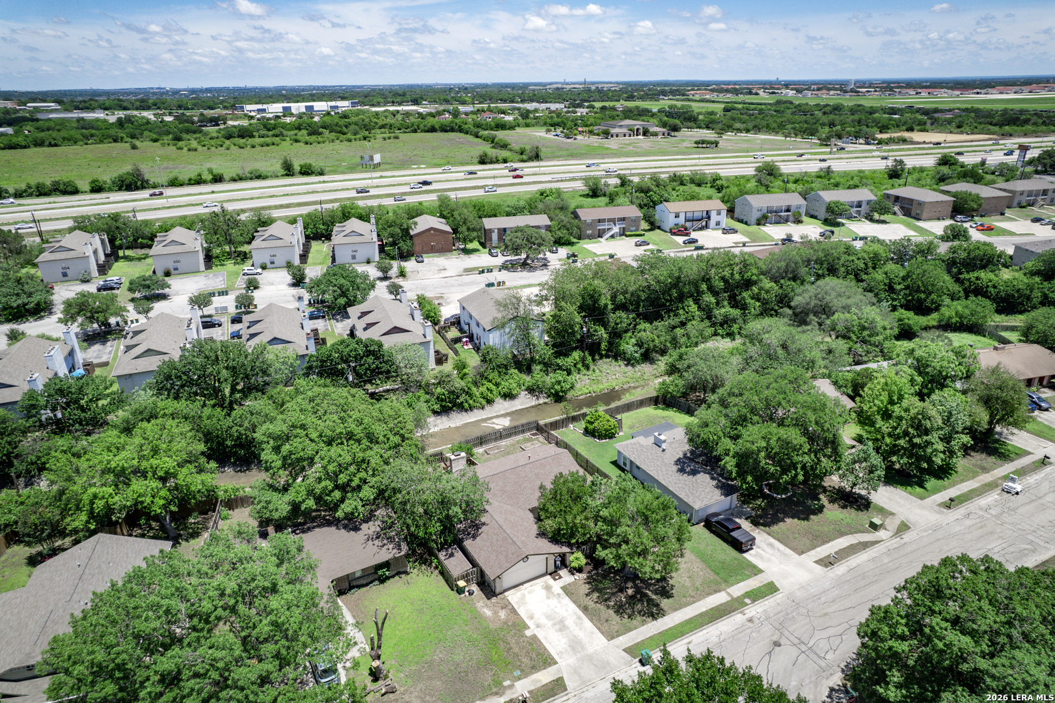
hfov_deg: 78.6
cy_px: 352
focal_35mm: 22
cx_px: 528
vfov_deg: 57.2
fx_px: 645
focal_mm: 8.38
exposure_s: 1/2000
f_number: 2.8
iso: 150
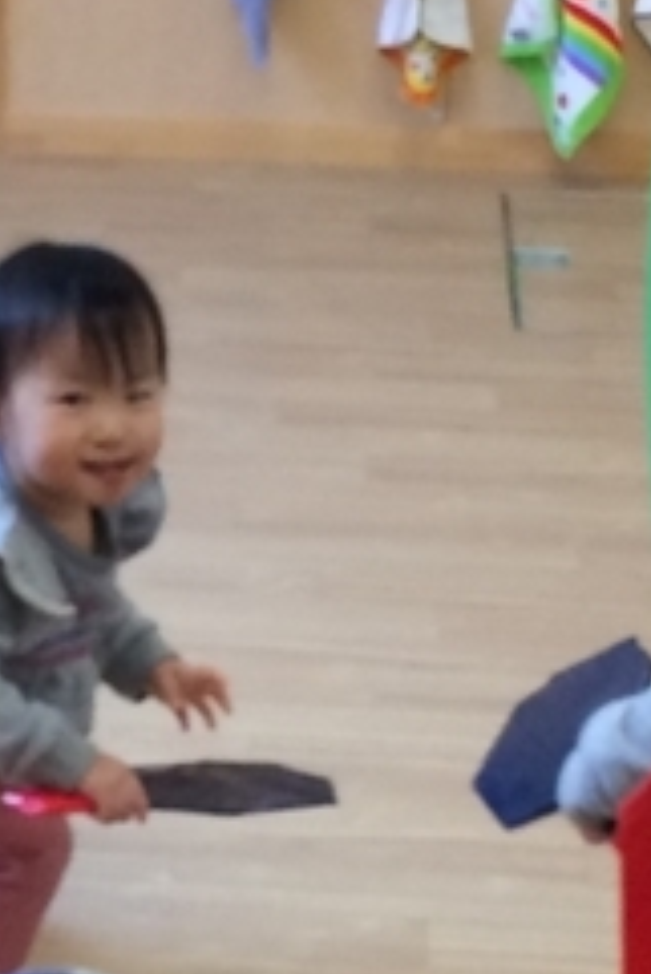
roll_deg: -0.4
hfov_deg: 10.6
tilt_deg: -19.7
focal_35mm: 128
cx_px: -69
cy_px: 586
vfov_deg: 16.0
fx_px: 3467
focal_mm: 4.15
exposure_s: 1/30
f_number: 2.2
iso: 40
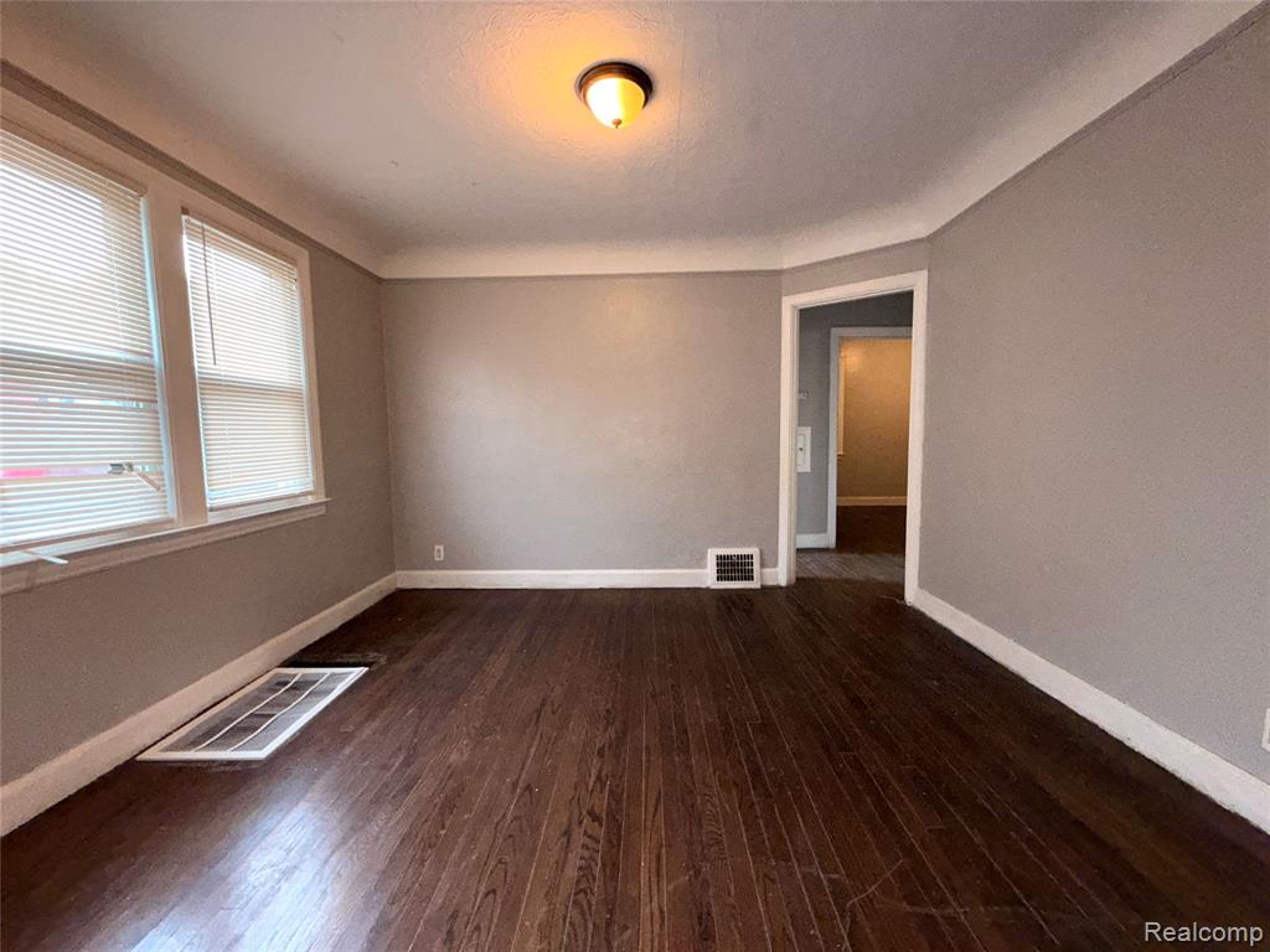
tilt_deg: -3.9
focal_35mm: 14
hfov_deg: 102.1
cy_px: 476
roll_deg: +0.9
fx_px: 514
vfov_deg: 85.7
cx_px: 635
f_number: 2.2
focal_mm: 2.22
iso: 320
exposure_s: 1/60
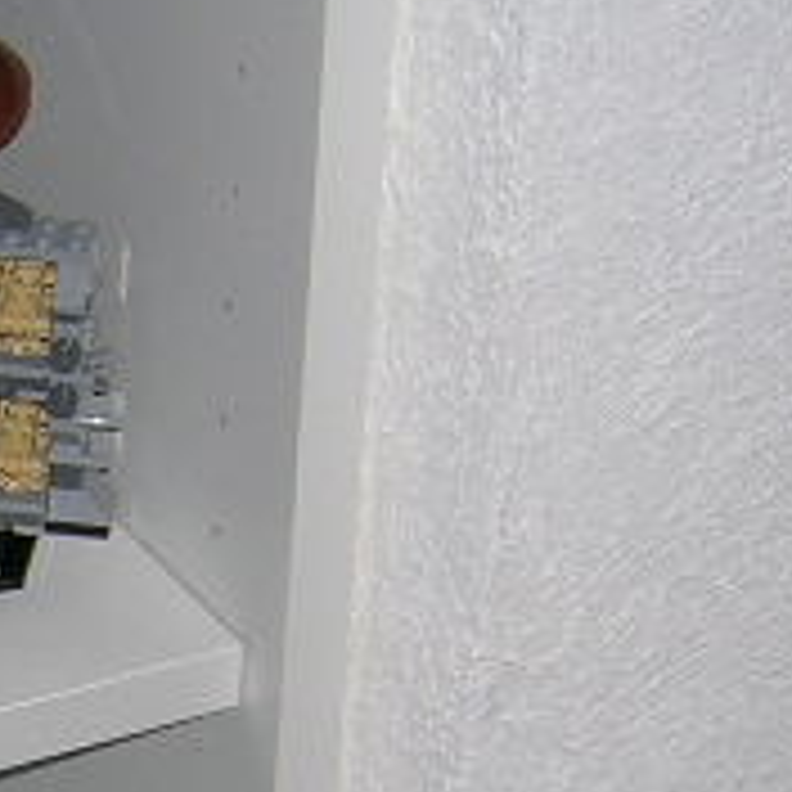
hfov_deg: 9.6
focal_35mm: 175
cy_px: 828
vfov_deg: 9.9
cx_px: -518
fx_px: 4530
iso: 50
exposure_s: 1/60.1
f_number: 2.9
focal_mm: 5.7
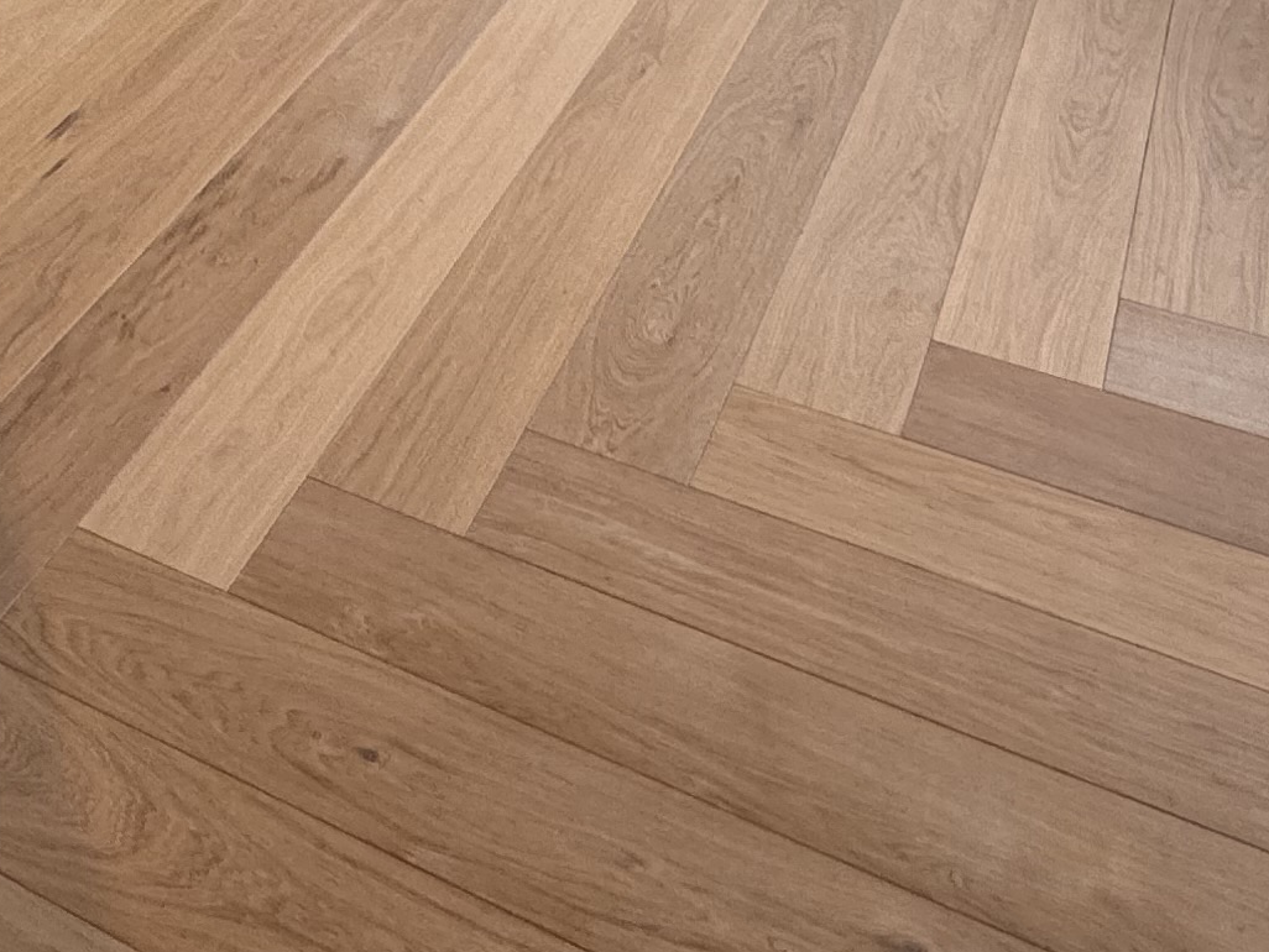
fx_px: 2017
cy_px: -801
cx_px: 120
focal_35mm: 55
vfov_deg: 19.3
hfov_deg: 33.1
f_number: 2.2
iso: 40
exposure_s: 1/125
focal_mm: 2.22
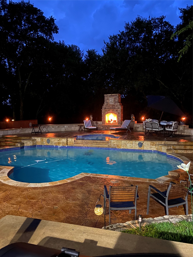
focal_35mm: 26
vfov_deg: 67.3
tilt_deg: -4.5
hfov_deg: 53.1
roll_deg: +1.0
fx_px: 193
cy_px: 128
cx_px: 96
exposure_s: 1/8
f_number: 1.8
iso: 800
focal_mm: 4.25
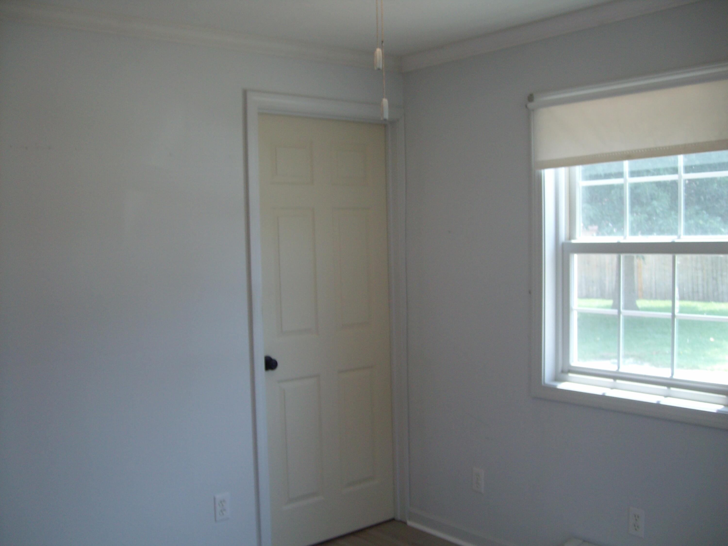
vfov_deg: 40.7
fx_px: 736
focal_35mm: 35
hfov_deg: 52.6
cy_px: 273
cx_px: 364
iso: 80
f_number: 2.8
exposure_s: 1/56.5
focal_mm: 5.8
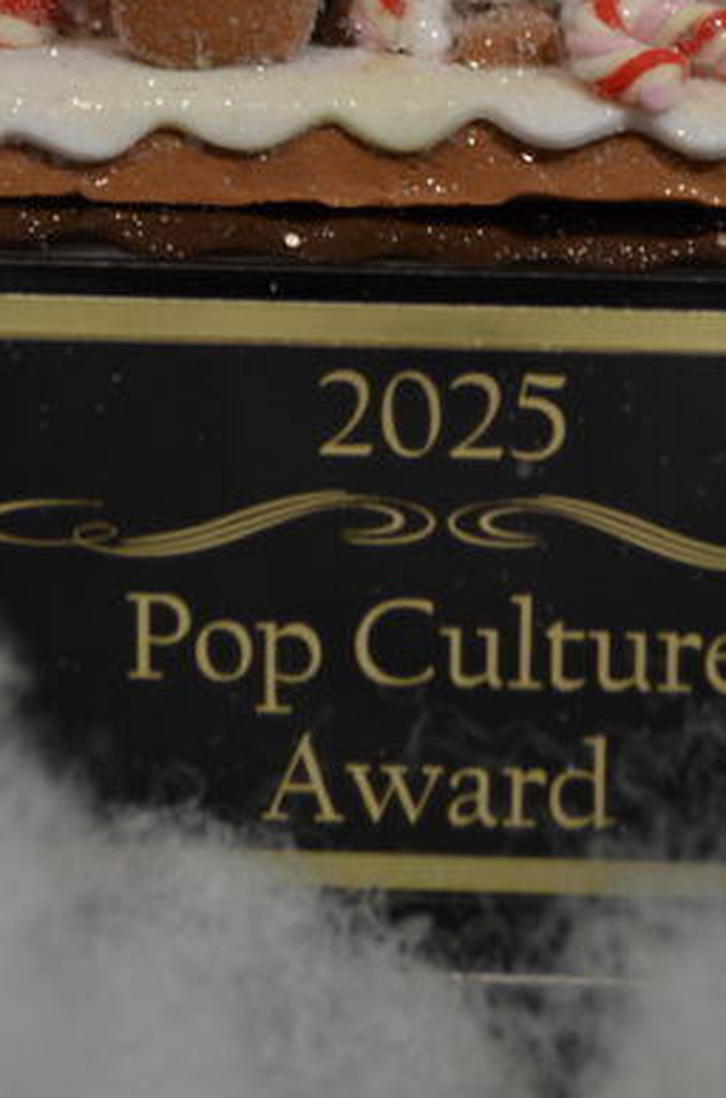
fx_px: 3619
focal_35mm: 119
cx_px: 411
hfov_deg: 11.5
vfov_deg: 16.5
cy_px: -258
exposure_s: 1/80
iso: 400
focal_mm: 30
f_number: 4.5
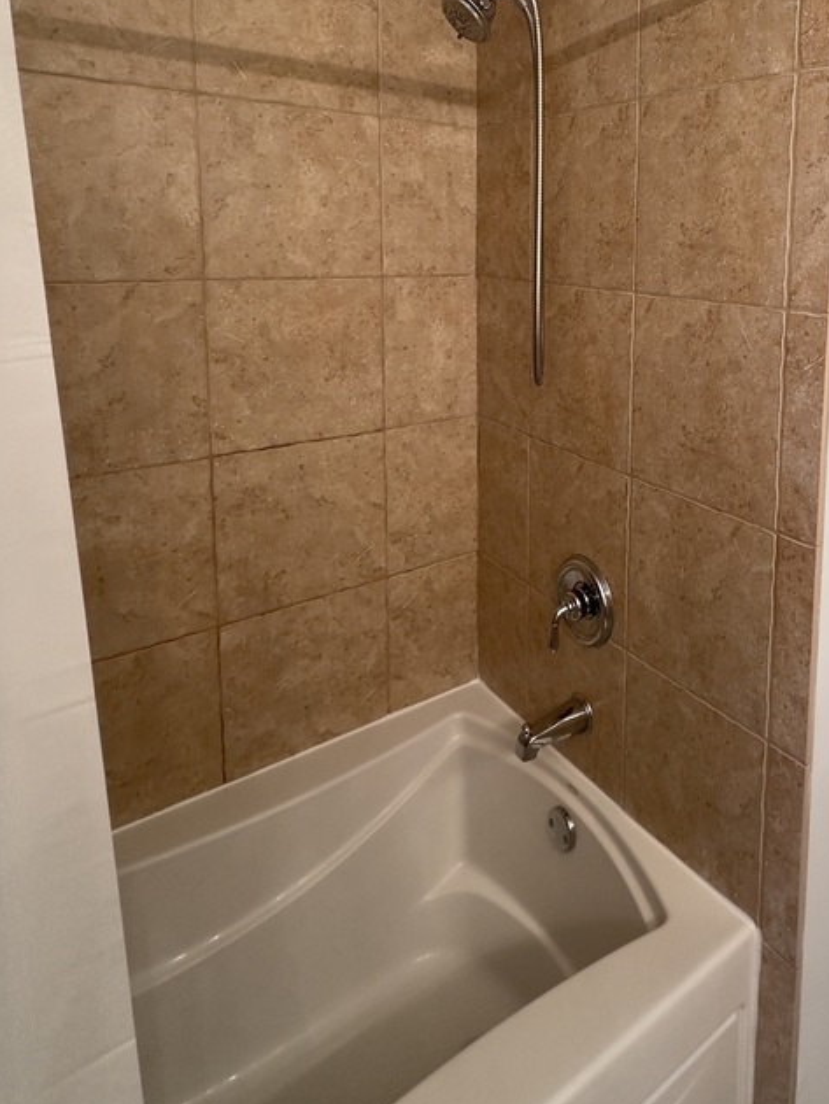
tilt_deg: -6.6
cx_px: 650
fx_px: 766
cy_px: 321
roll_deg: -1.6
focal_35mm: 24
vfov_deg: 68.4
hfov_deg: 53.5
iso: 200
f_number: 2.2
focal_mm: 2.22
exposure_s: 1/60
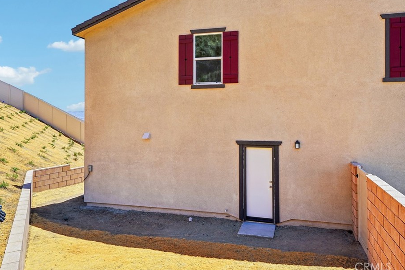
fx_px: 304
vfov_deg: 47.8
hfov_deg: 67.3
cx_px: 218
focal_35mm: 27
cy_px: 121
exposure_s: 1/640
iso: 125
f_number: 5.6
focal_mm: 24
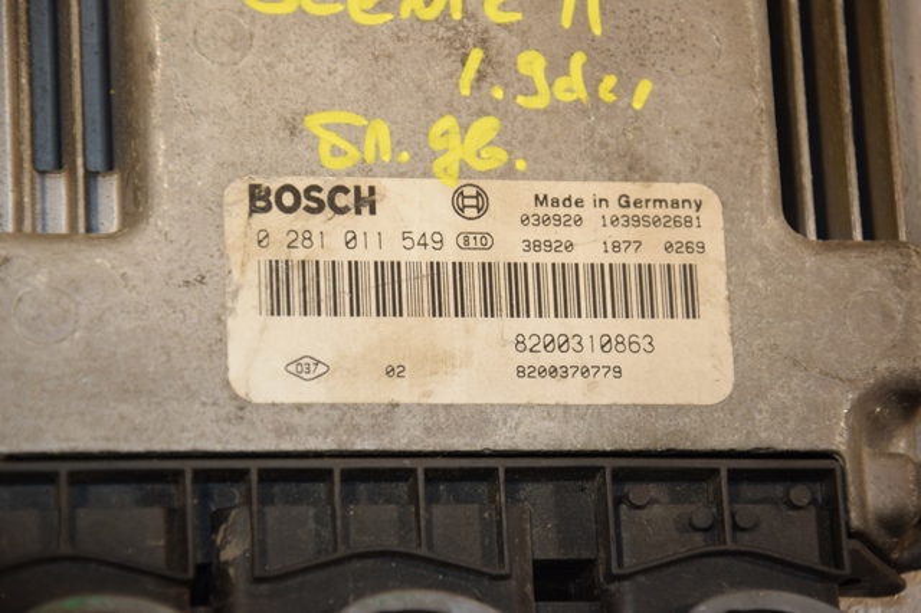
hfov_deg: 13.0
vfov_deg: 8.7
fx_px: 4027
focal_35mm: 158
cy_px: 306
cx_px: 460
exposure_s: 1/200
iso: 800
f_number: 5.6
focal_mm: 105
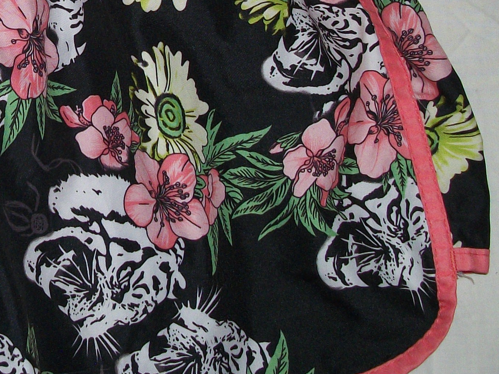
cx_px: -28
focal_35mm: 94
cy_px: 26
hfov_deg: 20.1
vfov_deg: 15.5
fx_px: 1355
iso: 80
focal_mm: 5.7
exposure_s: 1/30
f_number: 2.9
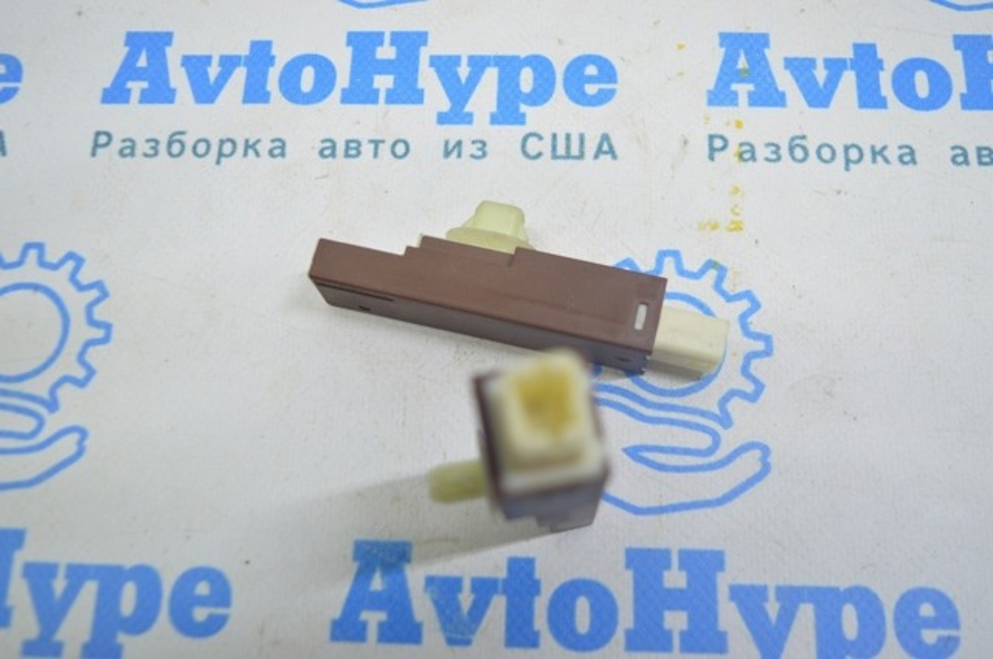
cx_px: 496
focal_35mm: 34
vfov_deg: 38.3
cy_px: 330
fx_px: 950
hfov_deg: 55.2
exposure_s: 1/40
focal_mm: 23
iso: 400
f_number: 3.8
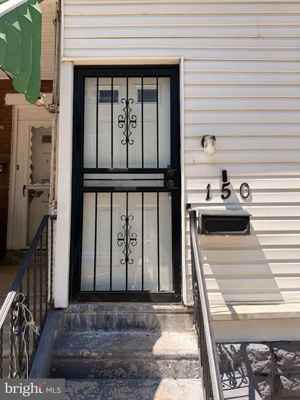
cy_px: 200
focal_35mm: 24
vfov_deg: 71.6
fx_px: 277
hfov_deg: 56.8
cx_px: 150
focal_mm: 6.76
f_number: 1.78
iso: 80
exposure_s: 1/2053
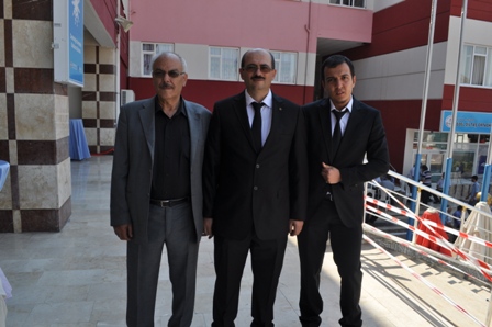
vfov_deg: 47.9
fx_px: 369
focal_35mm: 27
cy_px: 164
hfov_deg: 67.4
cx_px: 246
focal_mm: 18
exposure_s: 1/250
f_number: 8
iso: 200
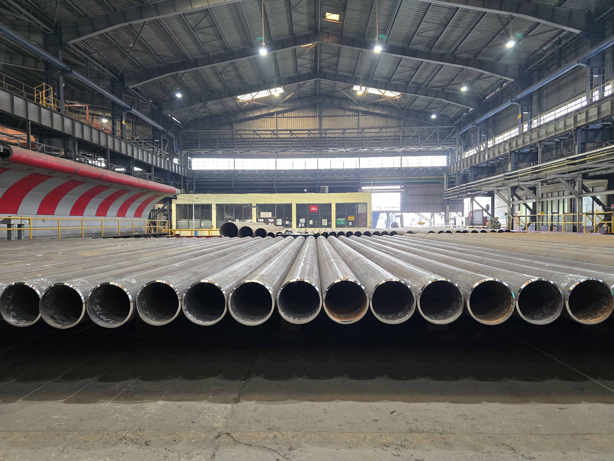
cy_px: 230
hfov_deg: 73.9
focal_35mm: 23
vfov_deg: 58.9
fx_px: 408
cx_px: 307
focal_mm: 6.3
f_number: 1.7
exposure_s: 1/100
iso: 1000
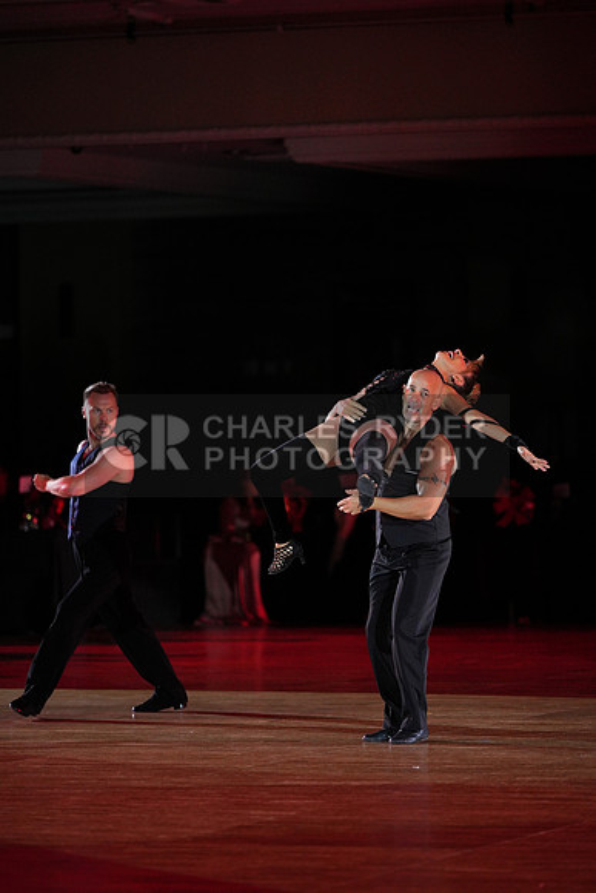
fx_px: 4740
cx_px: 298
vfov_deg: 10.8
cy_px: 446
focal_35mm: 191
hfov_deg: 7.2
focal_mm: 191
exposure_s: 1/1000
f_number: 2.8
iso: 1250
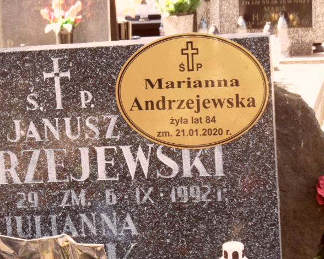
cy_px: 182
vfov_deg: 11.3
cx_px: 55
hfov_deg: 14.1
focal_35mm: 136
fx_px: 1304
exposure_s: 1/60
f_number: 4.2
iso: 100
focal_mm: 13.2
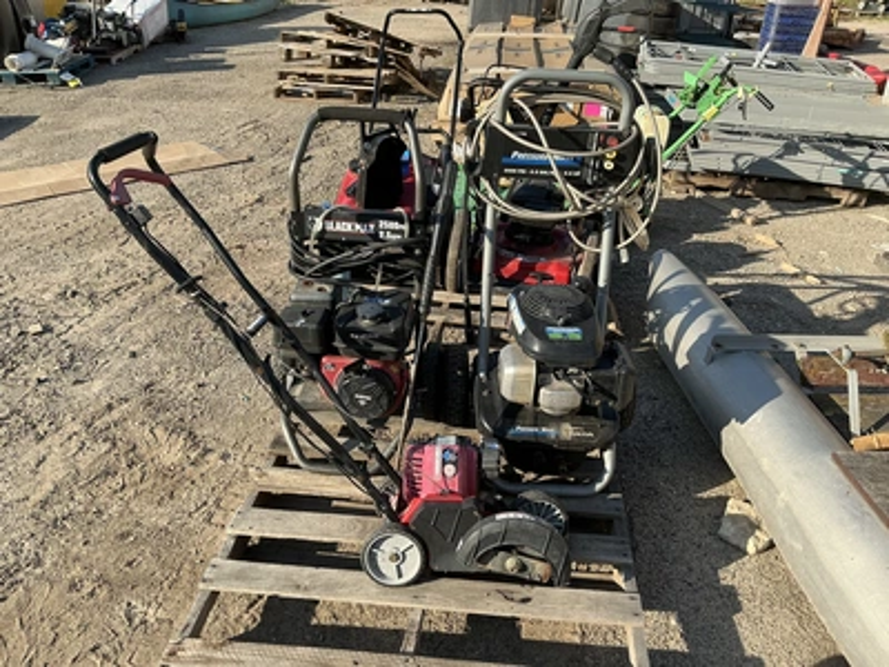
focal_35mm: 28
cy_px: 334
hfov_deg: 63.4
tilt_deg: -27.5
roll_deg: -2.6
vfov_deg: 49.7
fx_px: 719
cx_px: 444
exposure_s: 1/842
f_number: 1.8
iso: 25
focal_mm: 3
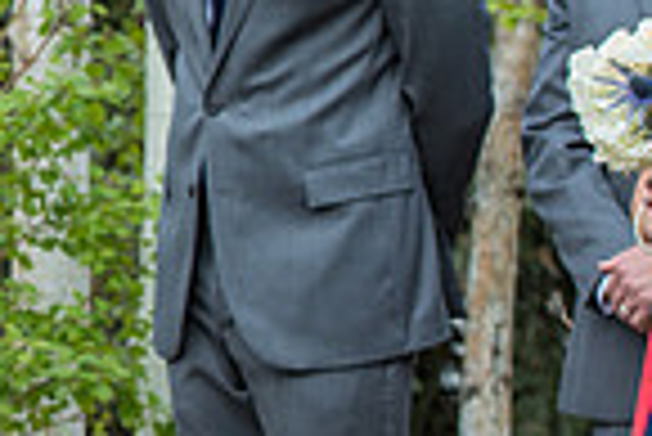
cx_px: -531
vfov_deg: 4.3
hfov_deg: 6.3
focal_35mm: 320
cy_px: -11
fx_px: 5801
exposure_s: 1/200
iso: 400
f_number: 5
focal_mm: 80
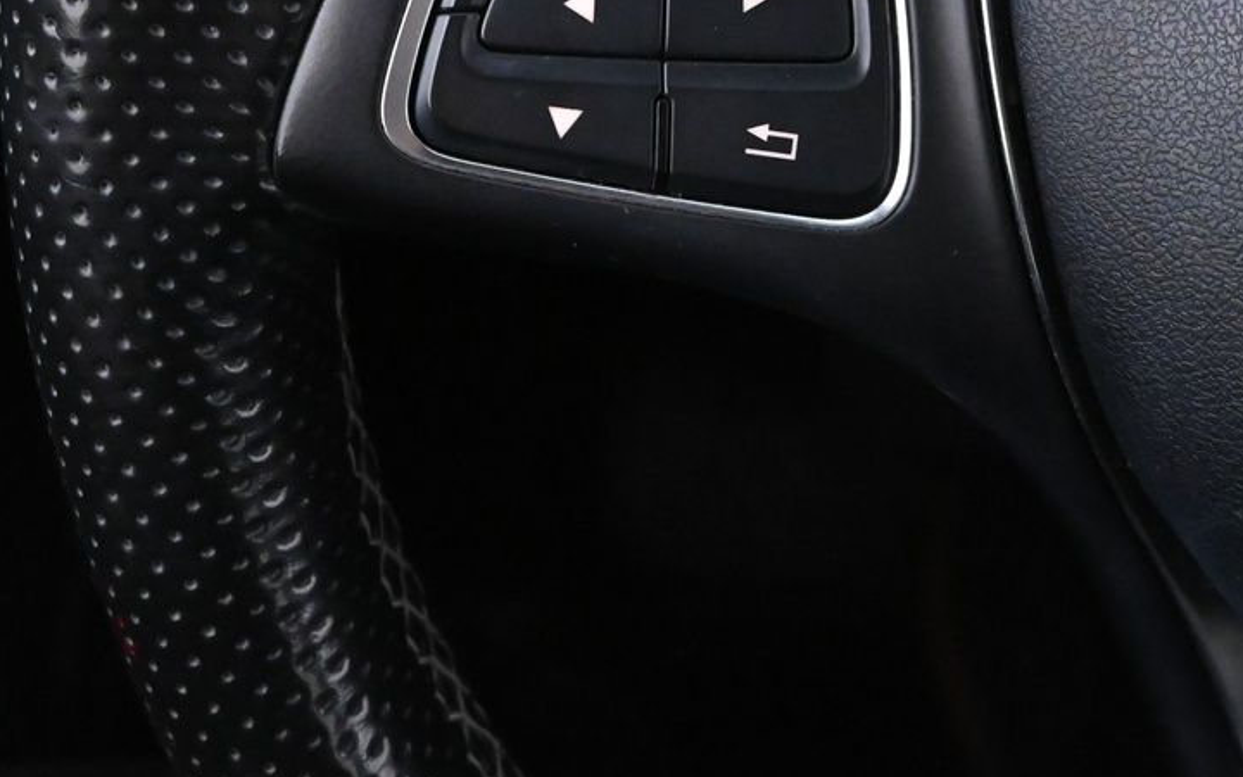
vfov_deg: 21.9
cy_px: -135
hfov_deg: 36.9
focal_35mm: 55
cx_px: 635
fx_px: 1863
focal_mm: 16
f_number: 4.5
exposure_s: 1/25
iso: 6400
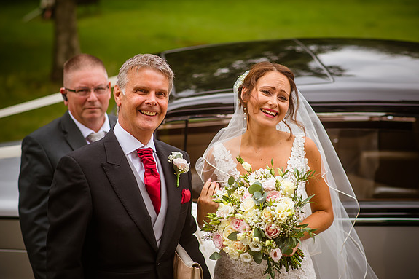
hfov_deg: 22.6
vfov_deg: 15.2
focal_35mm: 90
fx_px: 1047
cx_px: 221
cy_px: 137
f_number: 2.8
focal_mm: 85
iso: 400
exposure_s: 1/2500
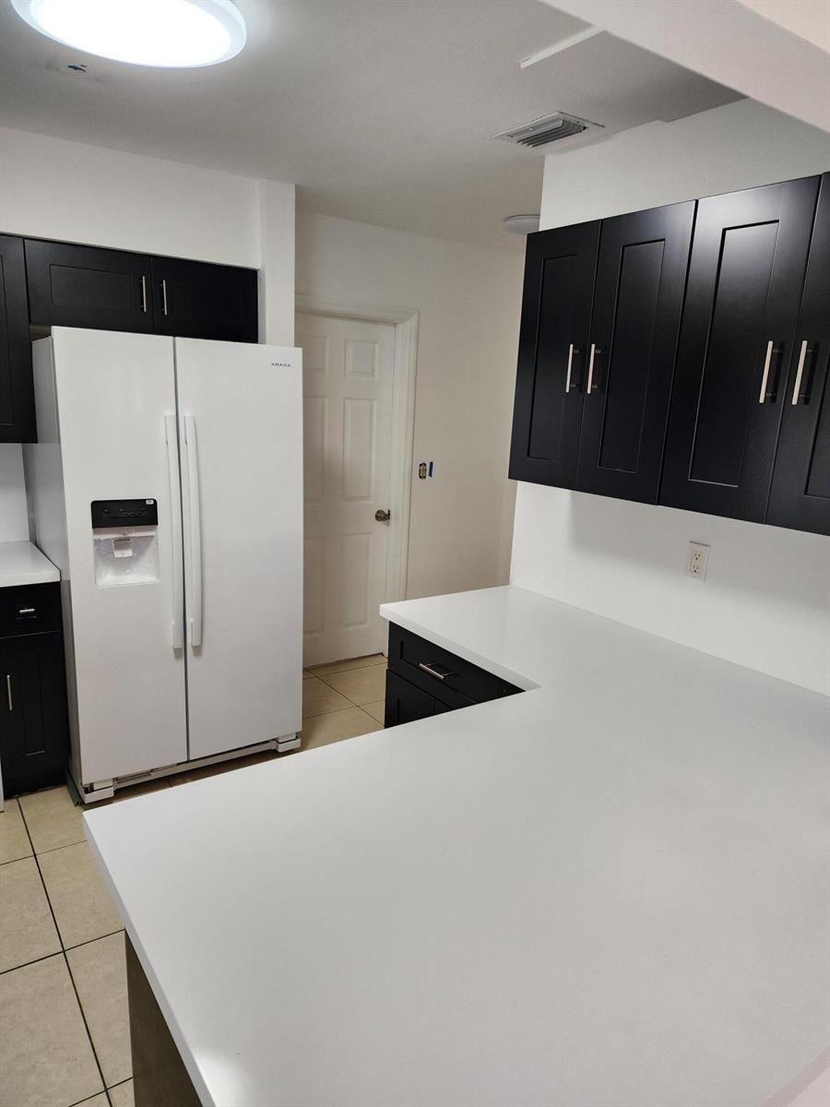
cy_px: 554
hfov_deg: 58.9
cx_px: 415
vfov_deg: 73.9
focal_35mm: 23
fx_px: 735
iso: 160
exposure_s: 1/120
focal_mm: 6.4
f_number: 1.8
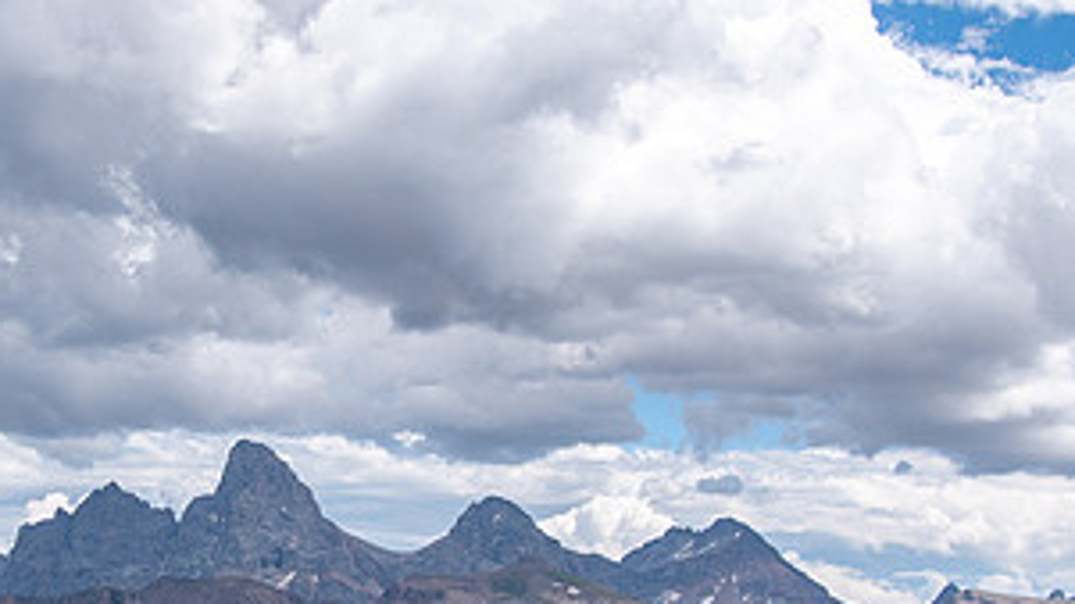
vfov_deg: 16.6
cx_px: 251
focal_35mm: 72
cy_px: 494
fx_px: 2051
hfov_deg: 28.9
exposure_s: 1/1250
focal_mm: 28
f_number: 4
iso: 100
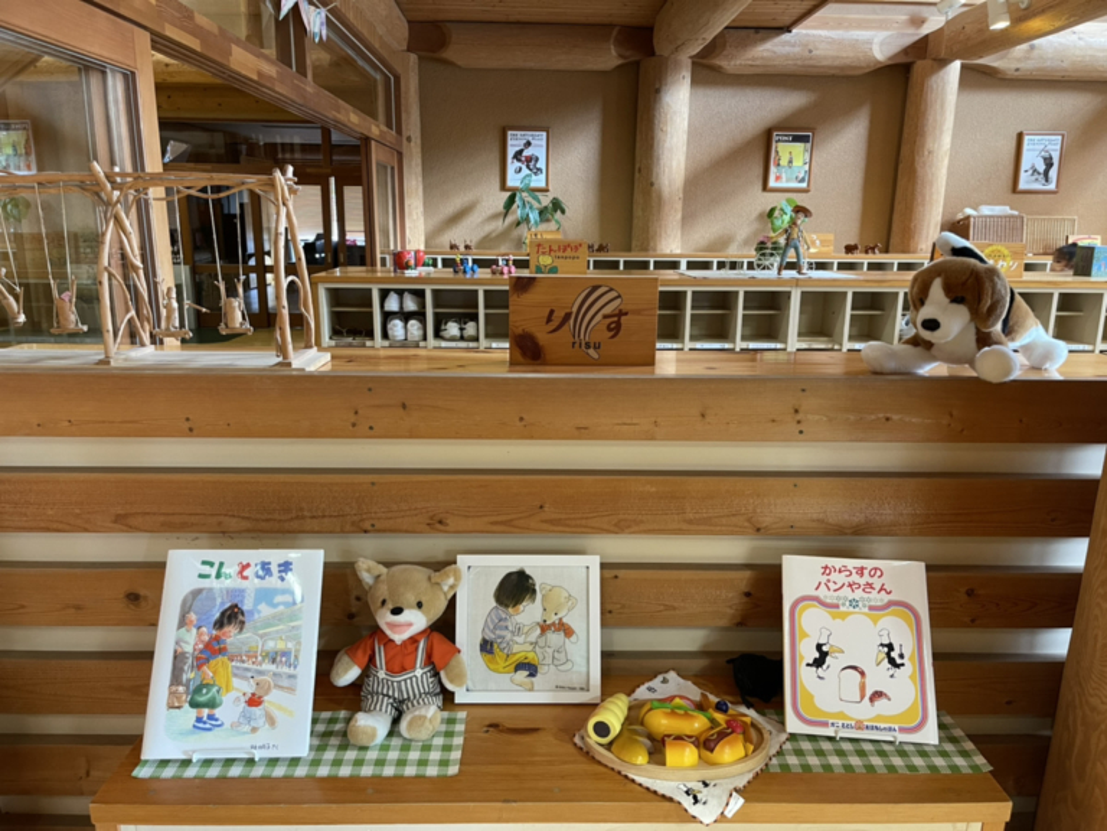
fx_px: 831
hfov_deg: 67.3
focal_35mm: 26
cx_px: 554
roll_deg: +0.0
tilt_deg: -13.4
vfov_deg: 53.1
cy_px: 416
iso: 320
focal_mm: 5.1
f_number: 1.6
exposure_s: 1/60
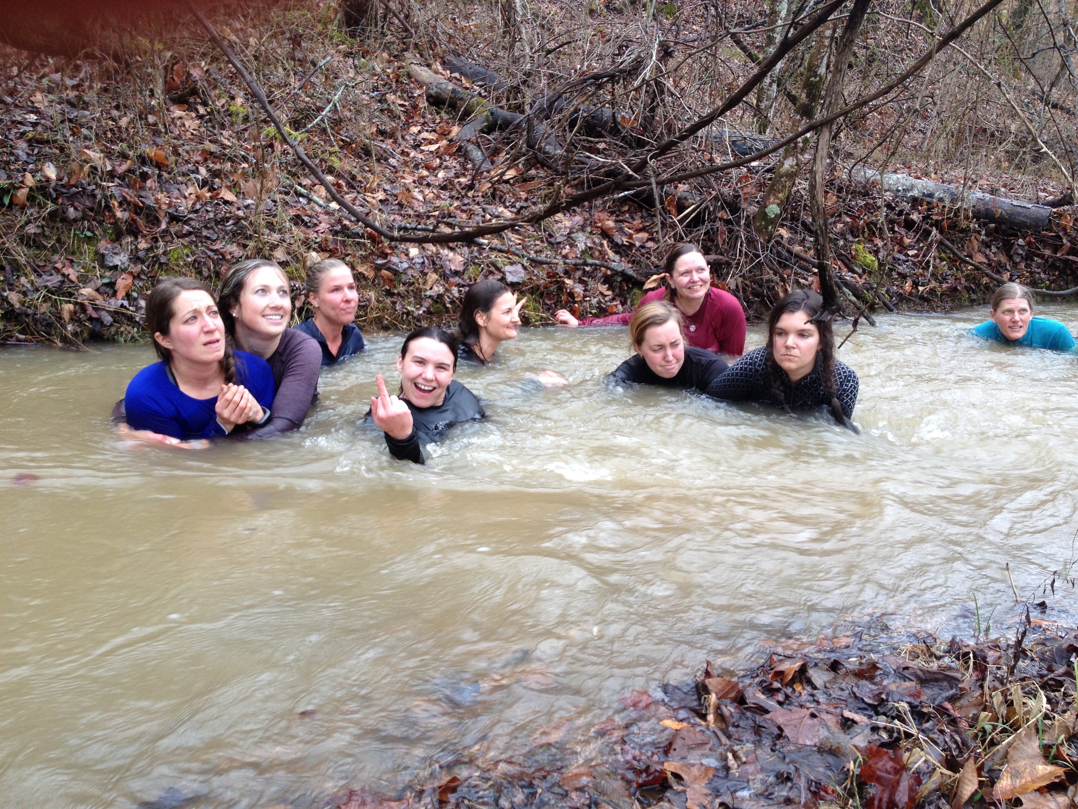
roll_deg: -1.8
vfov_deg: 40.7
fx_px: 1090
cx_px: 539
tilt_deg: -16.6
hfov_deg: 52.6
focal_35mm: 35
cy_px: 404
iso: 64
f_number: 2.4
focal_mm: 4.28
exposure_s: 1/60
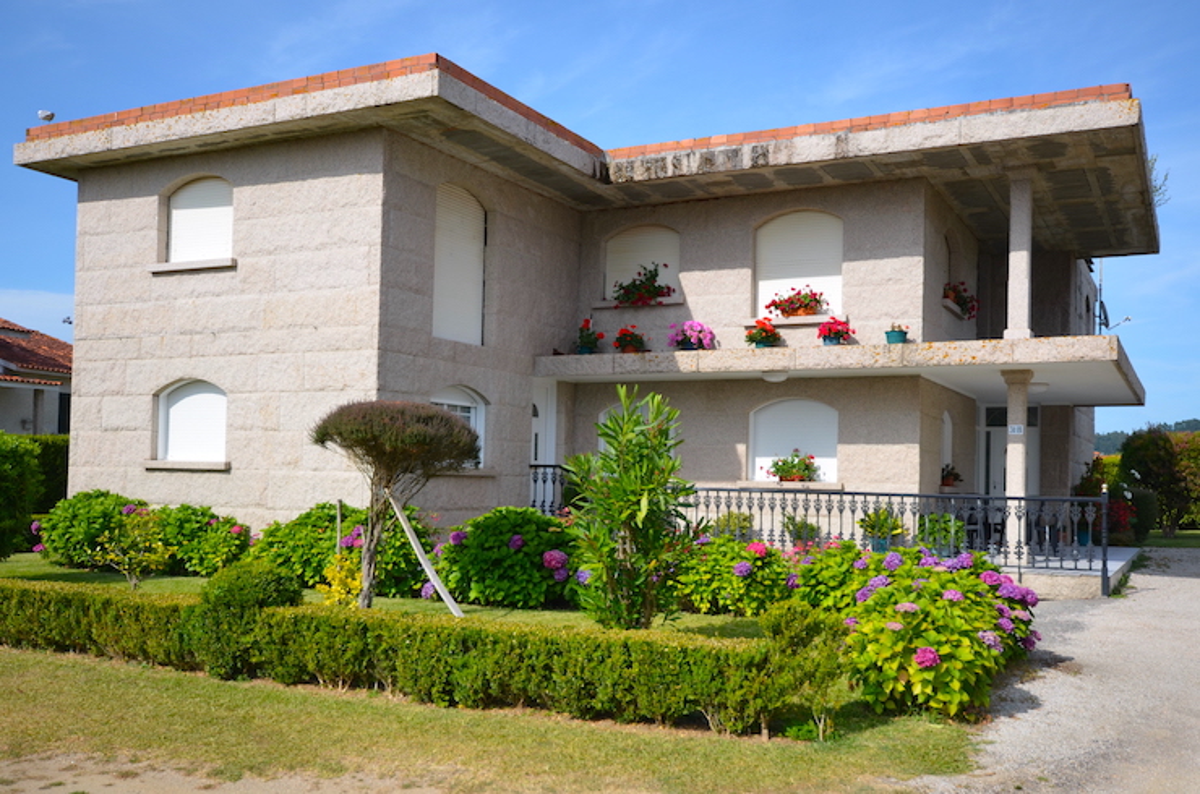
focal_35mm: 30
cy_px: 397
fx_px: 998
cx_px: 600
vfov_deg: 43.4
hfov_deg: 62.0
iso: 125
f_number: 8
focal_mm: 20
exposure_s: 1/250
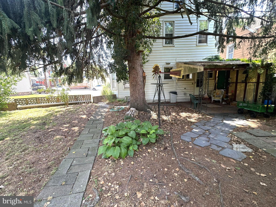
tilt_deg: -10.8
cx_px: 138
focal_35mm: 14
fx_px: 112
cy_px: 104
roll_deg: +2.3
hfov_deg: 102.1
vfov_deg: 85.7
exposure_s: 1/99
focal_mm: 2.22
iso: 80
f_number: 2.2
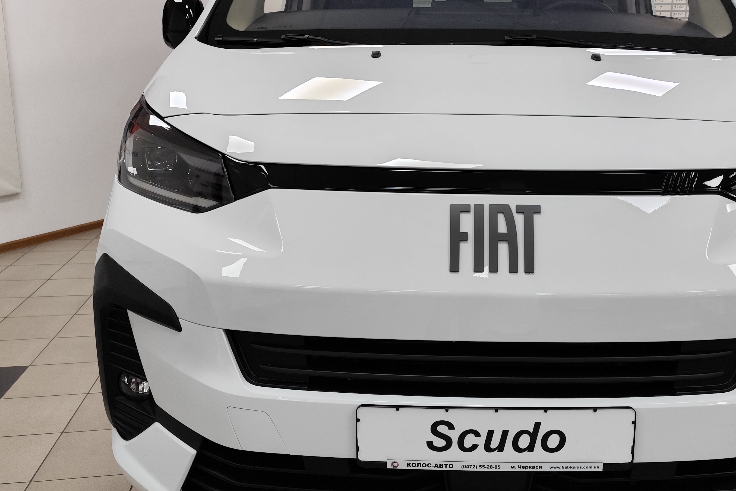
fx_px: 736
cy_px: 220
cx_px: 453
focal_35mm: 36
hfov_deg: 52.7
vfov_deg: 36.8
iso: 320
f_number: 1.65
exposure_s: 1/100
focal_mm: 6.19
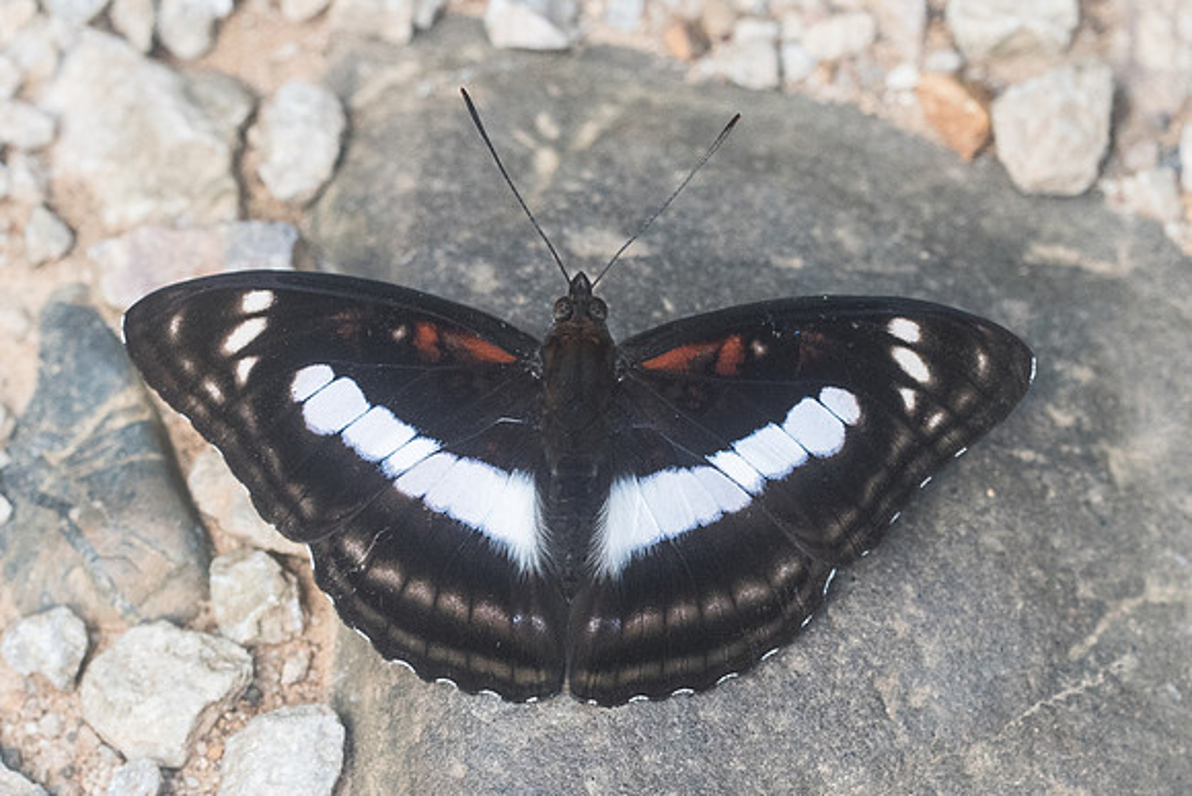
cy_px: 480
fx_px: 14231
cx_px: 596
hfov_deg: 4.8
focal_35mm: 430
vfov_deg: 3.2
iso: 800
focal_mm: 150
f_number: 6.3
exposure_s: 1/400
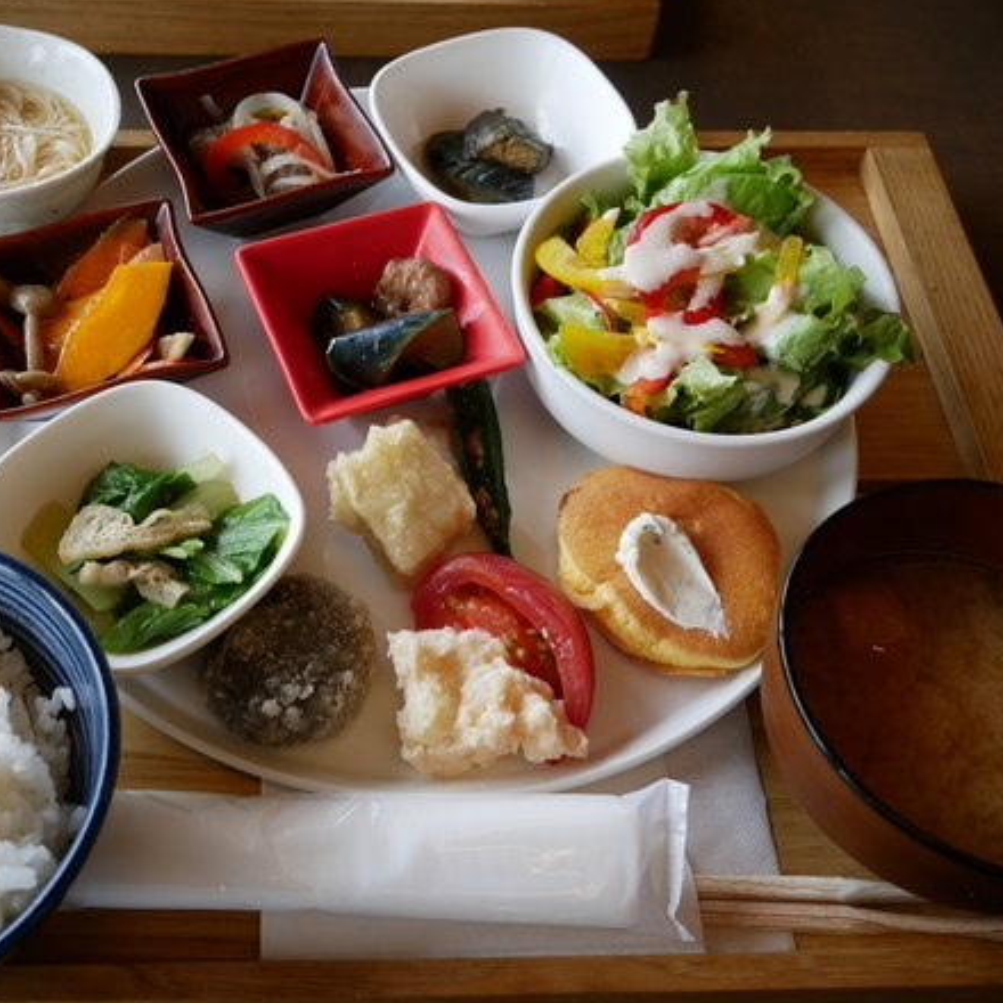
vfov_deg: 40.9
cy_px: 503
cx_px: 344
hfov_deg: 40.5
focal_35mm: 41
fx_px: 1344
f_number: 4.5
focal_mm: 17
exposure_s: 1/125
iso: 200
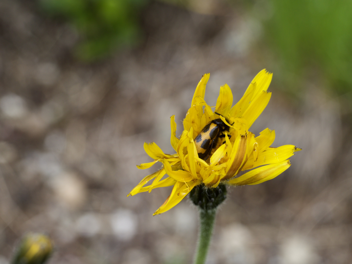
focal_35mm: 90
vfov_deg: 16.4
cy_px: 132
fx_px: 915
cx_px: 176
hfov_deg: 21.8
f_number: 8
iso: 200
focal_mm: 45
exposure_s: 1/125
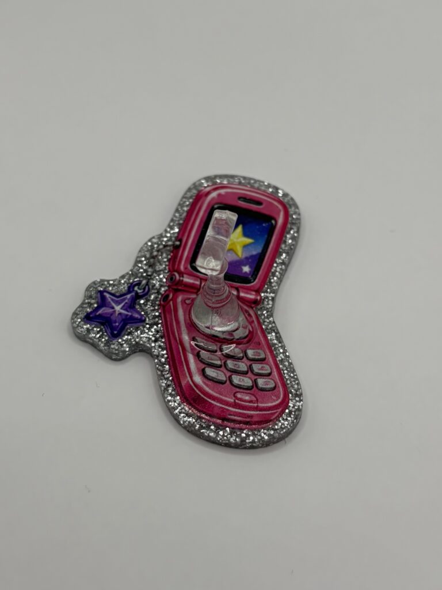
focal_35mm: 26
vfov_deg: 67.3
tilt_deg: -56.2
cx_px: 221
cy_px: 295
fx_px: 443
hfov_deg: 53.1
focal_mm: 5.96
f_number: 1.6
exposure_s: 1/1099
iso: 50
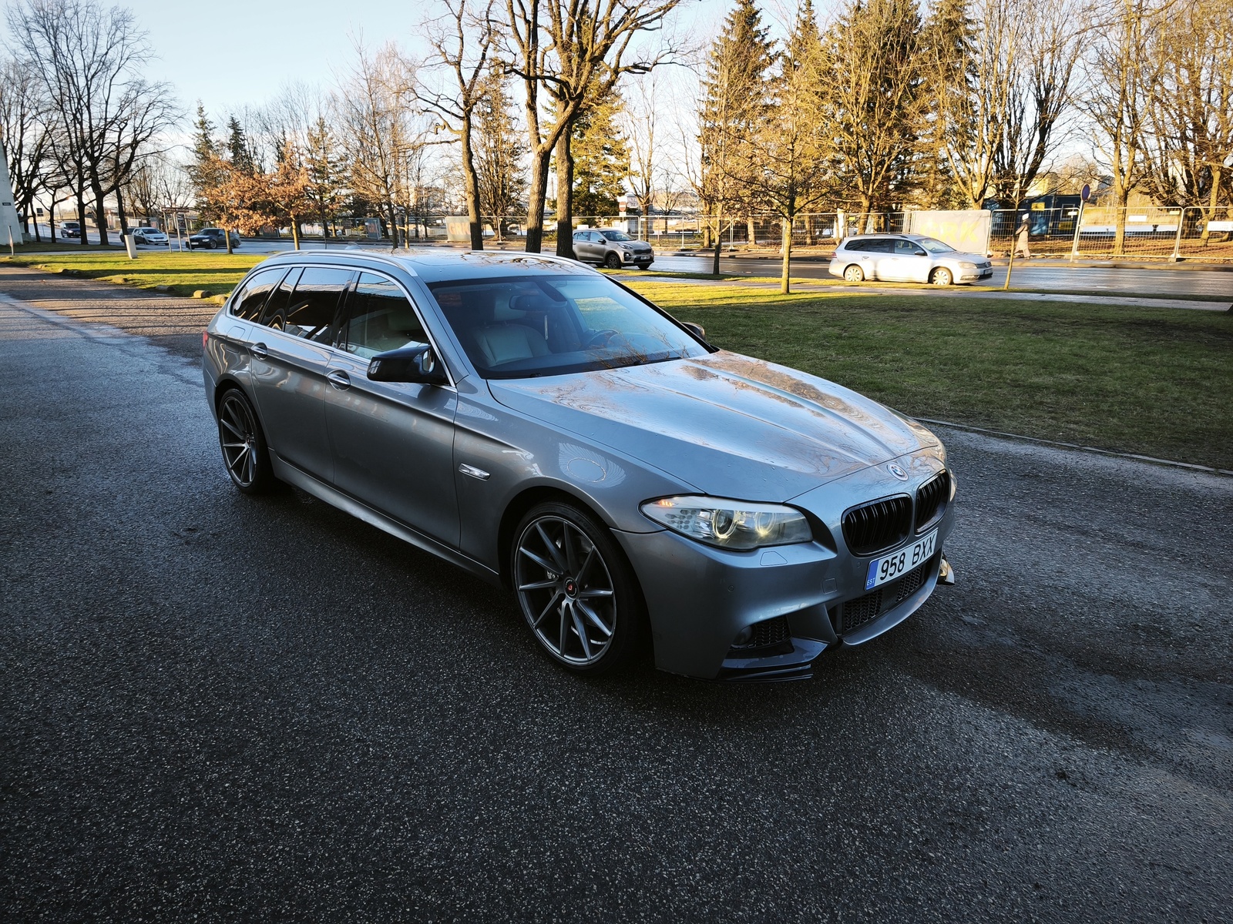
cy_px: 462
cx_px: 616
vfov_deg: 58.9
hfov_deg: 73.9
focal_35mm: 23
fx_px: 819
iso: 50
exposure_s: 1/296
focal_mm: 5.35
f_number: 1.7
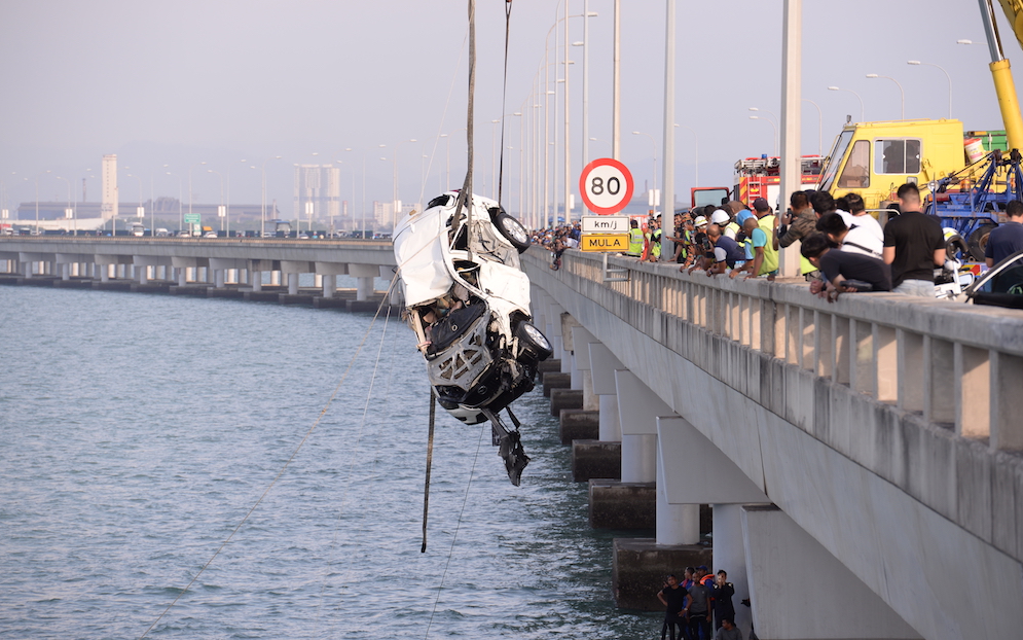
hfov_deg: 10.2
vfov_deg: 6.4
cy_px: 299
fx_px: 5716
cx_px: 513
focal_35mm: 205
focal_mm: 200
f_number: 6.3
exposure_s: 1/250
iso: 160
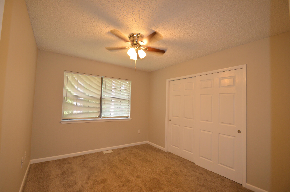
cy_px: 96
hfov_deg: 100.5
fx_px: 121
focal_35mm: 15
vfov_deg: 77.1
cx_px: 145
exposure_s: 1/60
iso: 560
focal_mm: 10
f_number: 3.5
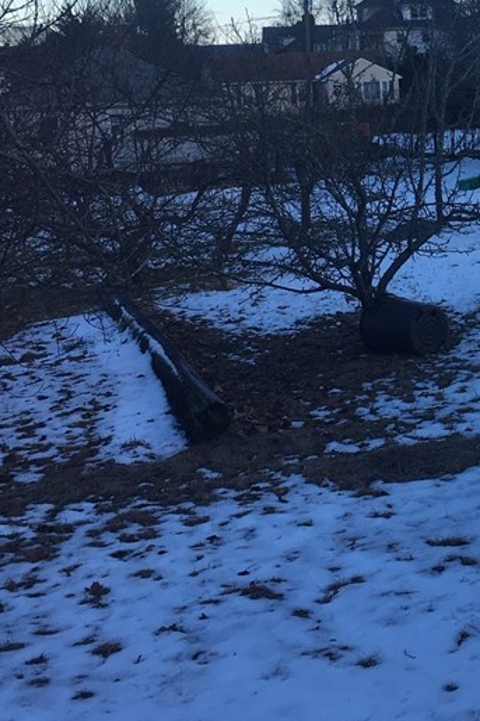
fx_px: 1201
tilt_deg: -10.5
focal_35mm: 60
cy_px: 235
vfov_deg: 33.1
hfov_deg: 21.4
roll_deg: +2.6
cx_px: 539
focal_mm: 4.15
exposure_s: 1/610
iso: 25
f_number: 2.2
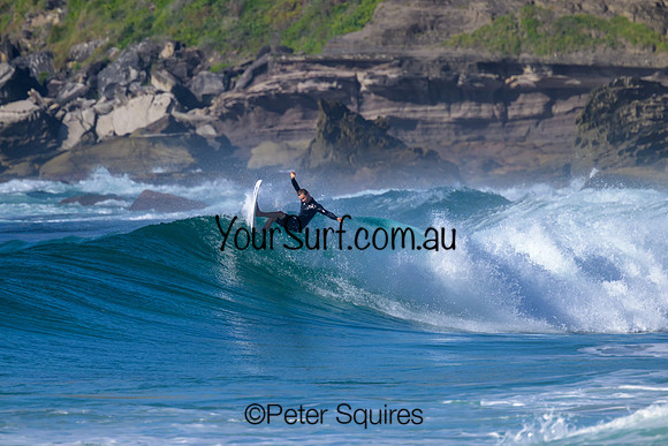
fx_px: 14847
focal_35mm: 800
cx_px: 334
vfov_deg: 1.7
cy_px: 223
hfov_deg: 2.6
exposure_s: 1/2000
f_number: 11
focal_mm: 800
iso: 900
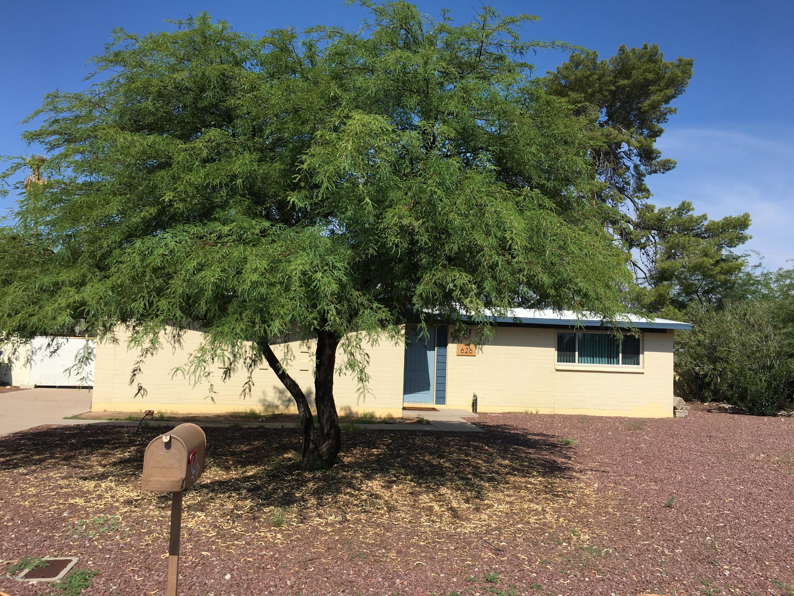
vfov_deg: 48.2
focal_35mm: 29
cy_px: 298
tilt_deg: +6.5
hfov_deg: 61.7
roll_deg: -1.3
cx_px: 397
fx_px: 665
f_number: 2.2
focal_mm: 4.15
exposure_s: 1/2481
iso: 25
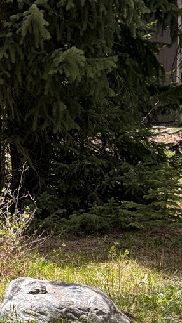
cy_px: 239
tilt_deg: -5.0
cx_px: -305
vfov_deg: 23.7
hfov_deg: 10.7
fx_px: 764
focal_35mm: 89
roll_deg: +2.0
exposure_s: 1/1667
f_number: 1.6
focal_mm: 5.96
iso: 50
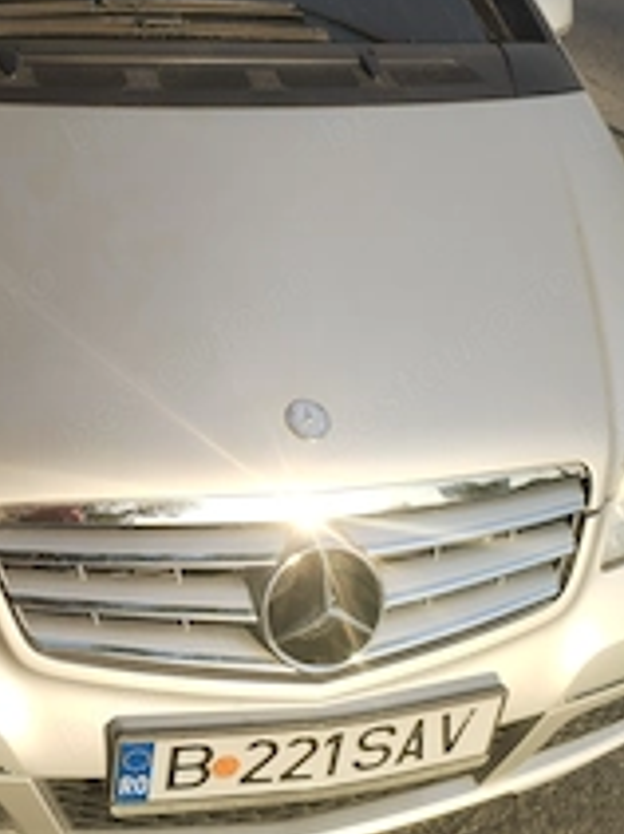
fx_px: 1323
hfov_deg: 25.8
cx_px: 83
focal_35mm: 55
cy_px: 427
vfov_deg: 35.0
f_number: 1.8
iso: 100
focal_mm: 4.75
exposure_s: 1/393
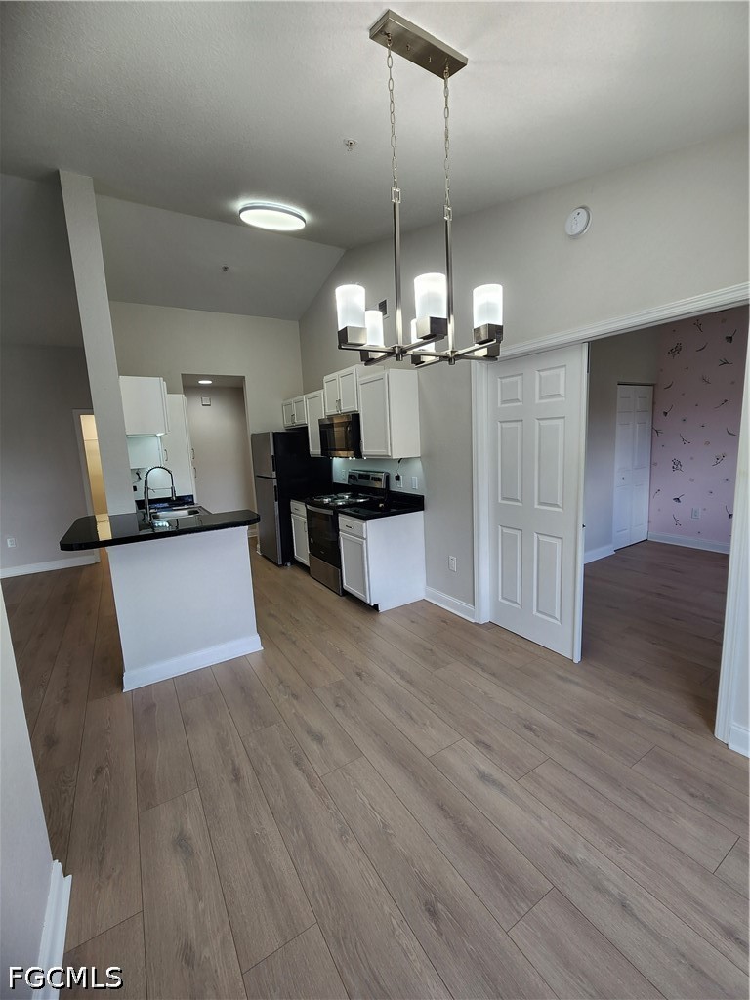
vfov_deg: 106.2
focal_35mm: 13
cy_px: 500
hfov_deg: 89.9
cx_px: 375
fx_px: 376
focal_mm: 2.2
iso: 50
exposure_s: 1/60
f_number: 2.2
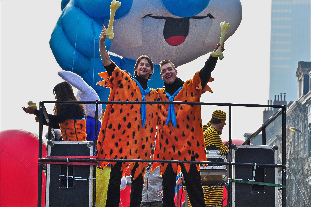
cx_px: 156
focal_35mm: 158
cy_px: 104
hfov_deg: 13.1
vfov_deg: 8.7
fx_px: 1359
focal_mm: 105
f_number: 11
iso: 320
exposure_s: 1/320
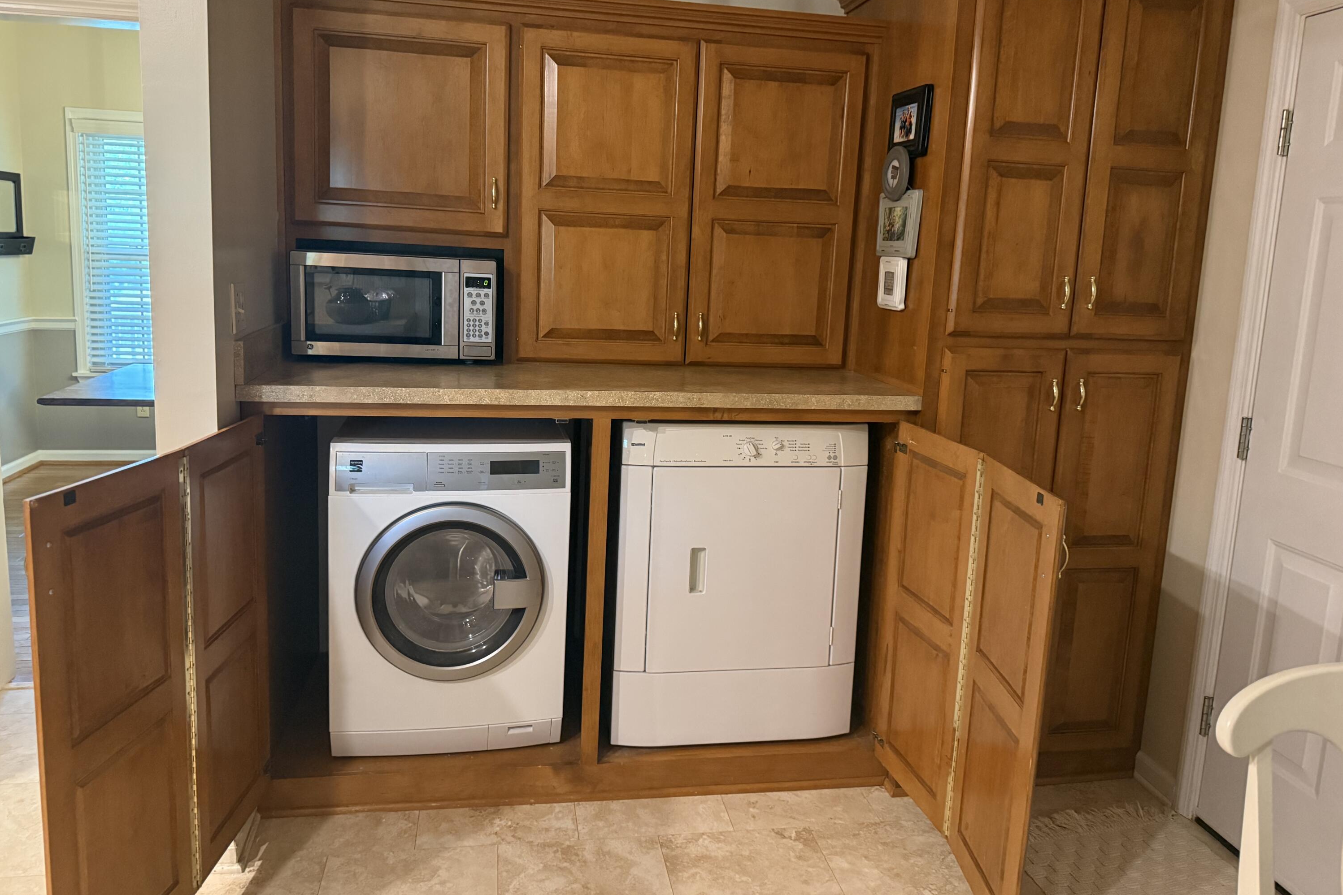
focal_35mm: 25
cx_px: 672
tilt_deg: -8.1
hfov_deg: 71.5
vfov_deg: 51.2
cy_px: 398
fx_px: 933
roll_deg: -2.2
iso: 640
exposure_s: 1/40
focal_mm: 6.76
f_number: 1.78
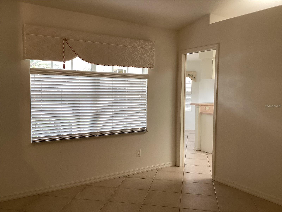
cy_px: 106
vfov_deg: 45.4
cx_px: 141
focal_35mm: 31
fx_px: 253
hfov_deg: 58.4
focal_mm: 3.3
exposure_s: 1/60
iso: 100
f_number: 2.4
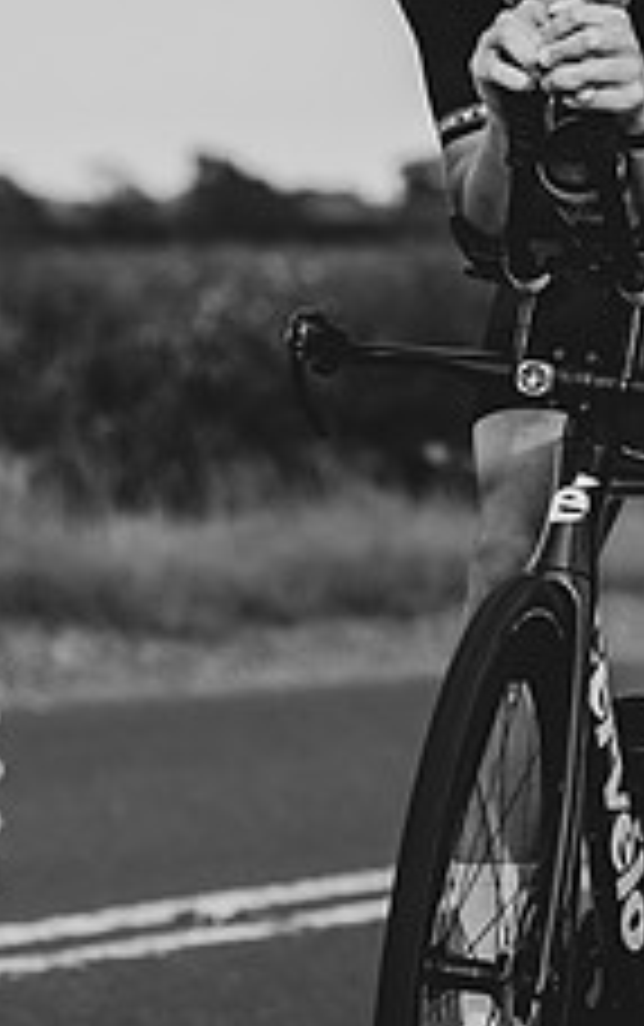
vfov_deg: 4.9
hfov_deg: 3.0
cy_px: 317
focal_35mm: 432
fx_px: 12101
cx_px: 707
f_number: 4
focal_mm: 108
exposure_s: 1/1000
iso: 200
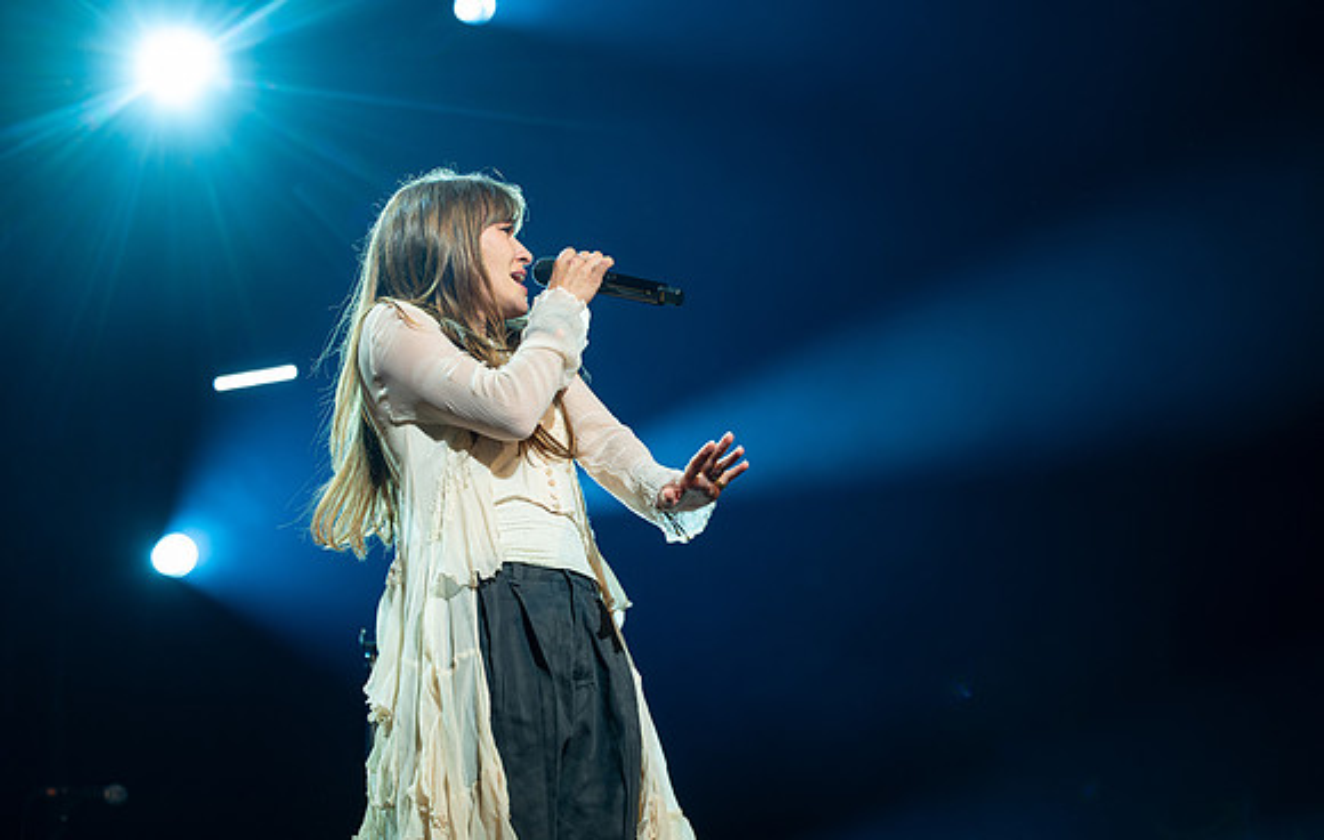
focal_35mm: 82
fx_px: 2967
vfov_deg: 16.1
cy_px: 491
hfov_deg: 25.1
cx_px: 718
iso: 400
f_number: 2.8
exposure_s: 1/250
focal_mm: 70
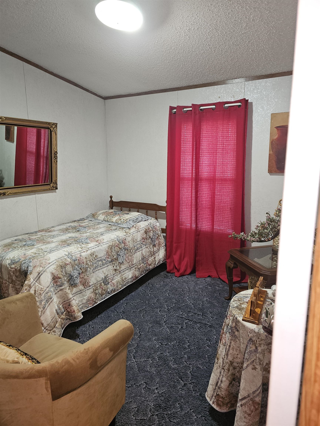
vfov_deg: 73.9
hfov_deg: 58.9
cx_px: 160
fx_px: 283
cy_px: 213
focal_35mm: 23
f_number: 1.7
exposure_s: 1/9.99
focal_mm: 6.3
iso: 250
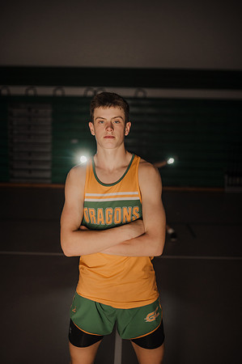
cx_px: 121
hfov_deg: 37.8
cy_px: 182
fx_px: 354
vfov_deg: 54.5
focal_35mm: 35
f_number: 2.2
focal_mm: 35
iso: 500
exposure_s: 1/125
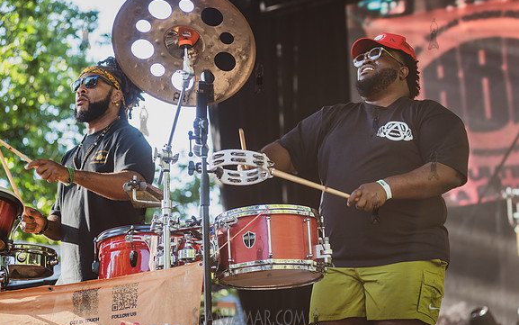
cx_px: 259
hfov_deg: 25.2
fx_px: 1160
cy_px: 164
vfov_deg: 15.9
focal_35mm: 82
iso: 250
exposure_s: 1/200
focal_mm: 80
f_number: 3.5
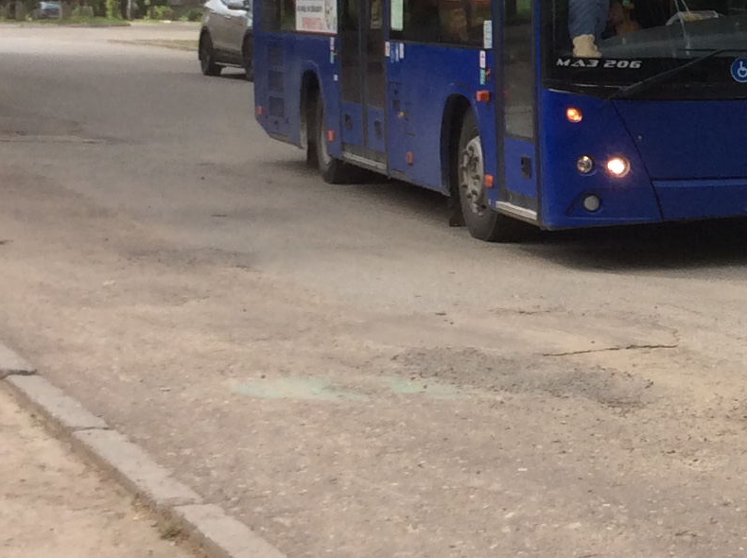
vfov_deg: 13.9
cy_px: 25
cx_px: 906
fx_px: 2262
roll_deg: +0.7
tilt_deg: +2.3
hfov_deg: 17.8
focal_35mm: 105
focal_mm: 3.3
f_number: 2.4
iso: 32
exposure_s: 1/650
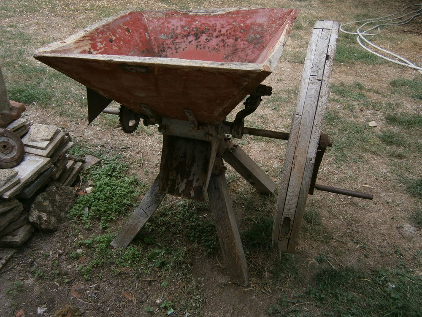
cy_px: 158
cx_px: 211
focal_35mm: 26
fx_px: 317
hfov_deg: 67.3
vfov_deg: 53.1
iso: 80
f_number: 2.8
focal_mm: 4.7
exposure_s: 1/160
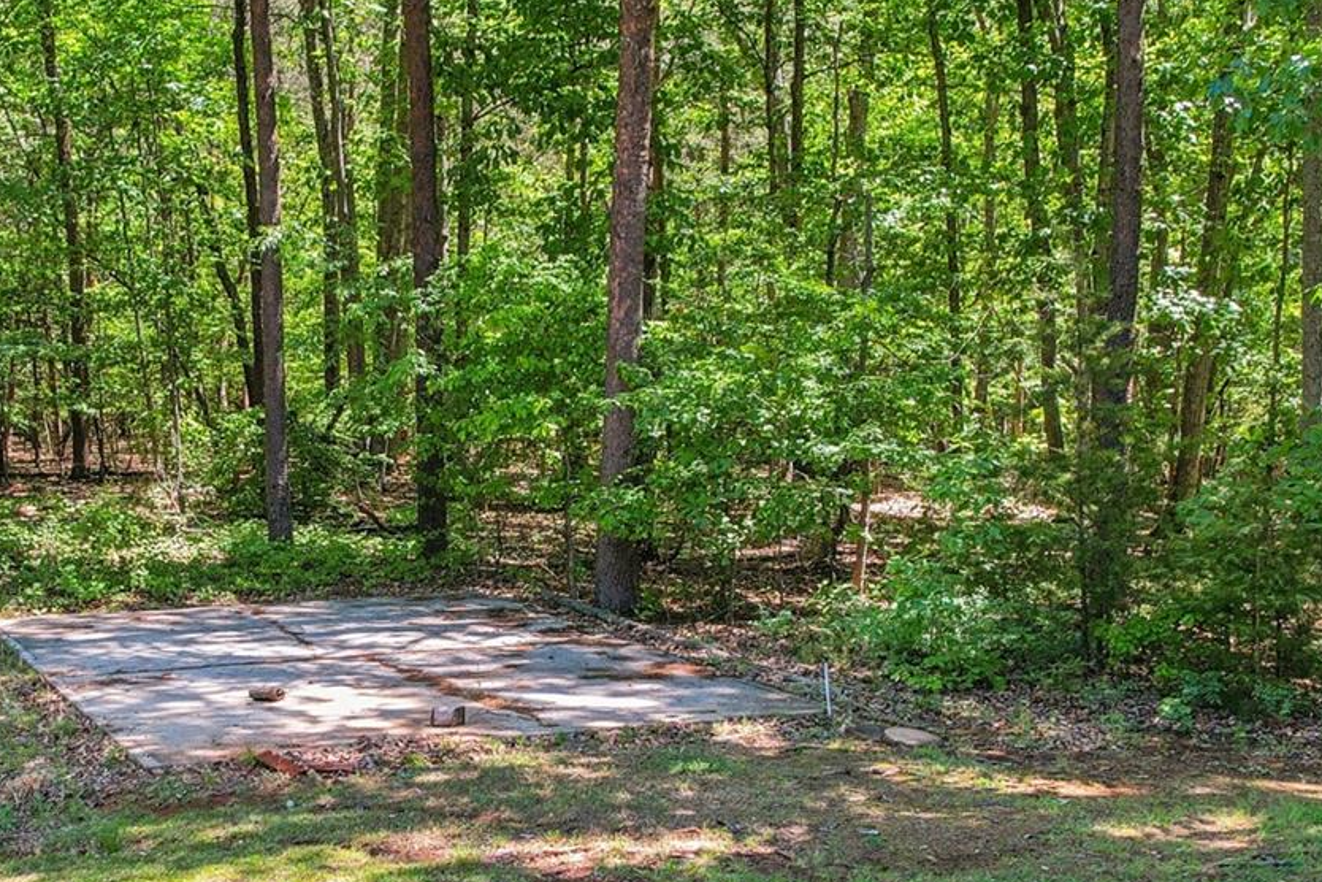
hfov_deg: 36.3
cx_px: 390
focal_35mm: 54
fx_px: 1983
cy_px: 616
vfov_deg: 24.9
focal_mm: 8.4
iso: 100
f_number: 2.8
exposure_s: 1/30
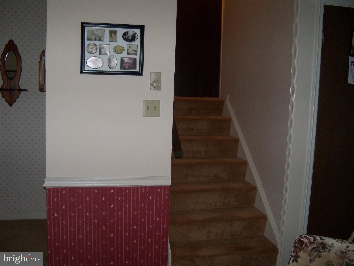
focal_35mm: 35
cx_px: 177
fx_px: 358
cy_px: 133
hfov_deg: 52.6
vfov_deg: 40.7
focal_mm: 6.2
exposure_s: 1/30
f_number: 3.5
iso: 200
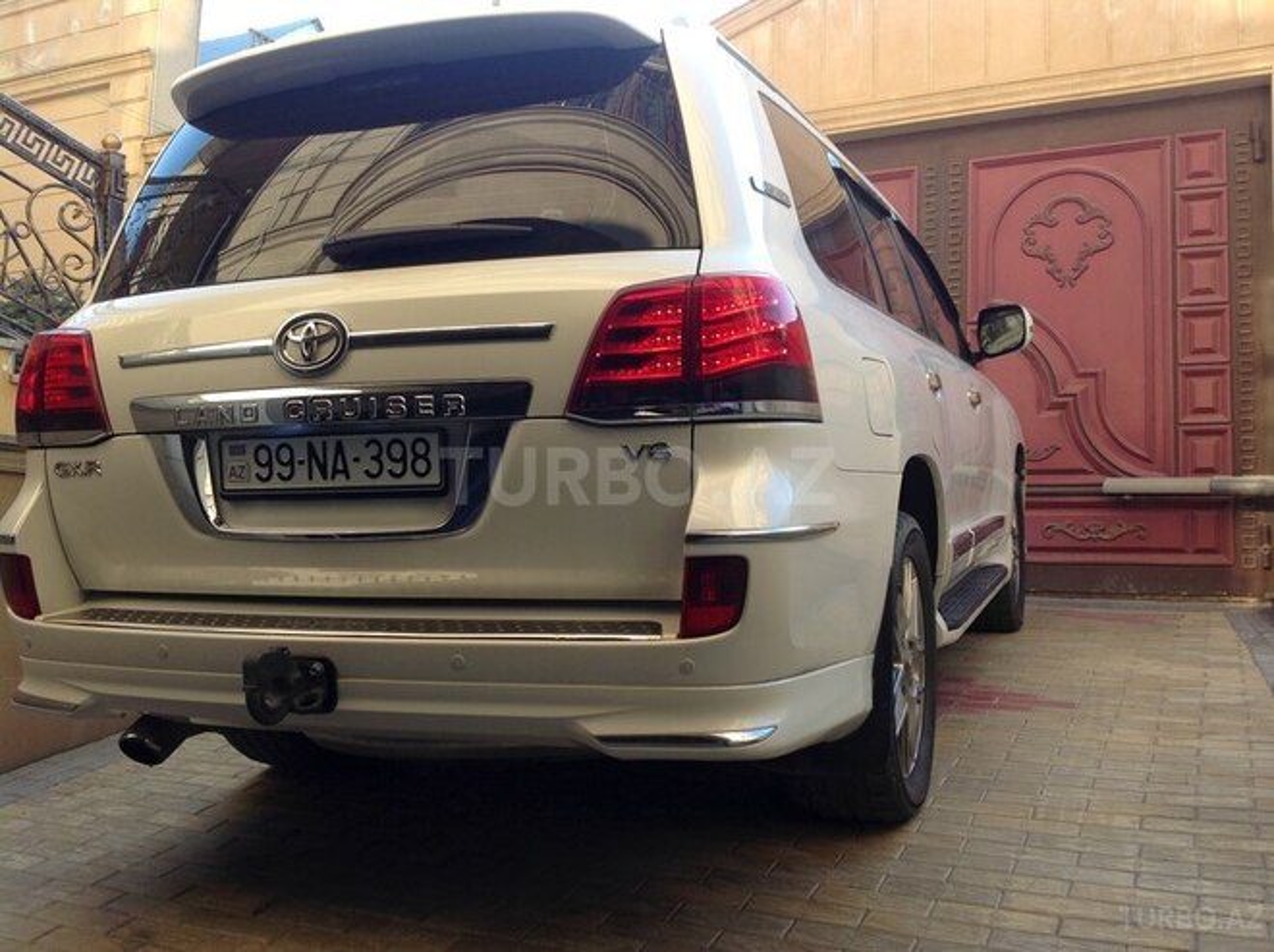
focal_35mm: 35
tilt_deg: +6.3
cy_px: 476
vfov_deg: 40.6
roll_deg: -1.9
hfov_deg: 52.7
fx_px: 1286
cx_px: 637
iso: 50
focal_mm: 4.28
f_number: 2.4
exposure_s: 1/238
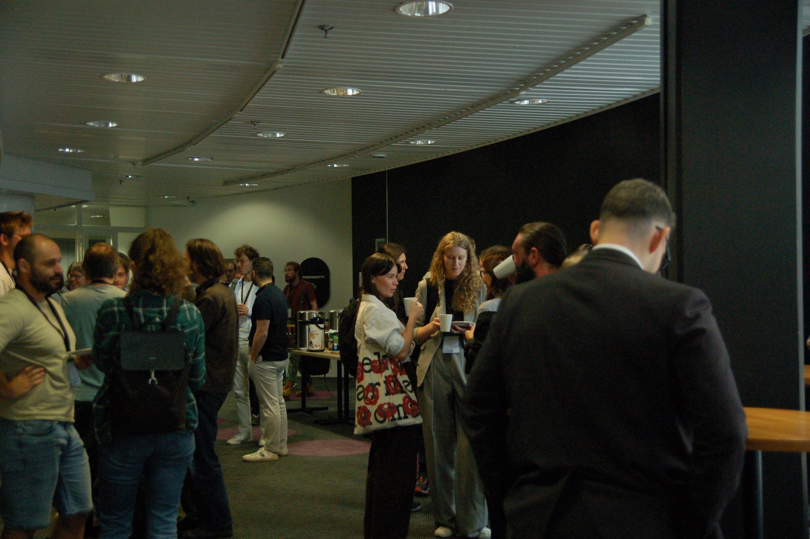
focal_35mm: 45
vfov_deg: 29.8
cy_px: 270
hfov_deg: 43.6
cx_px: 405
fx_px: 1012
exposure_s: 1/125
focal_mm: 30
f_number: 2.8
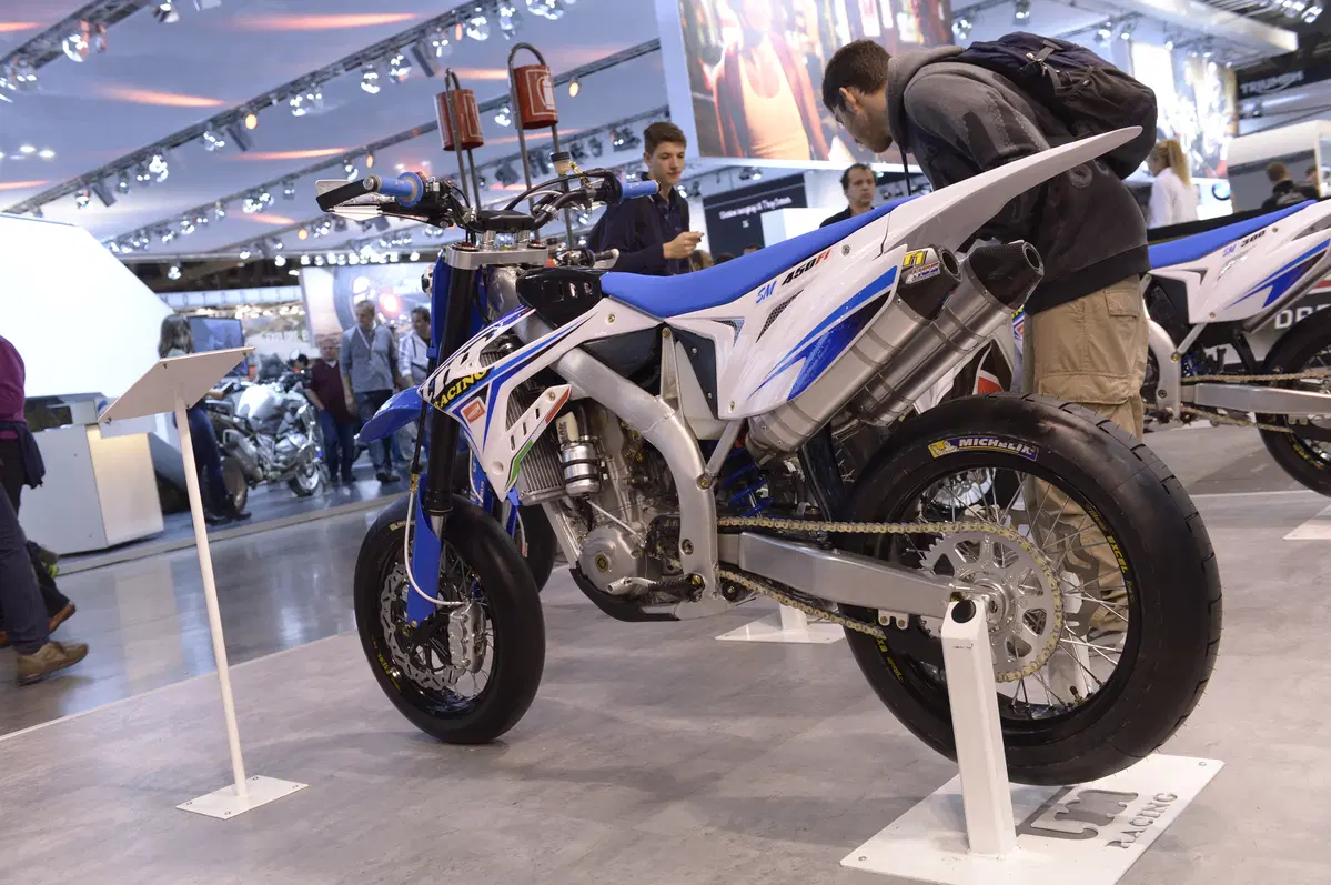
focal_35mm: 35
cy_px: 442
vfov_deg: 37.8
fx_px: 1293
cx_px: 666
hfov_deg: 54.5
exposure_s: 1/200
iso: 1250
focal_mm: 35
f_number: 5
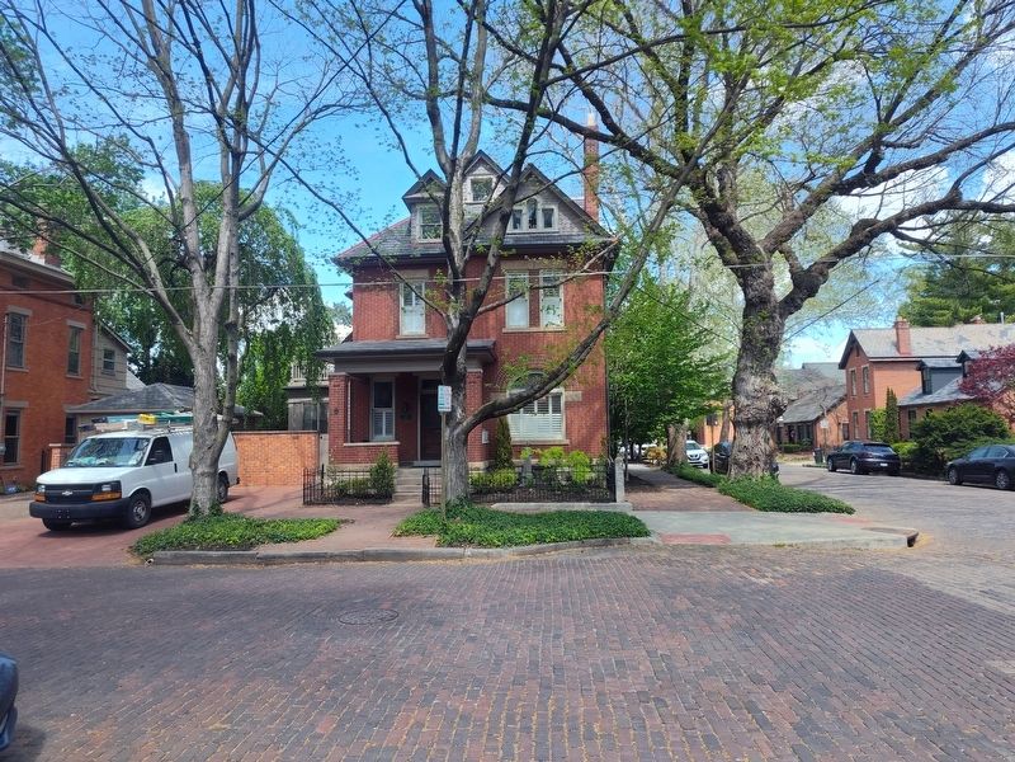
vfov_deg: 58.9
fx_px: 674
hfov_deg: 73.9
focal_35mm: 23
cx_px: 508
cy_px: 381
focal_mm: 5.56
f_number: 1.8
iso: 100
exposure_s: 1/659
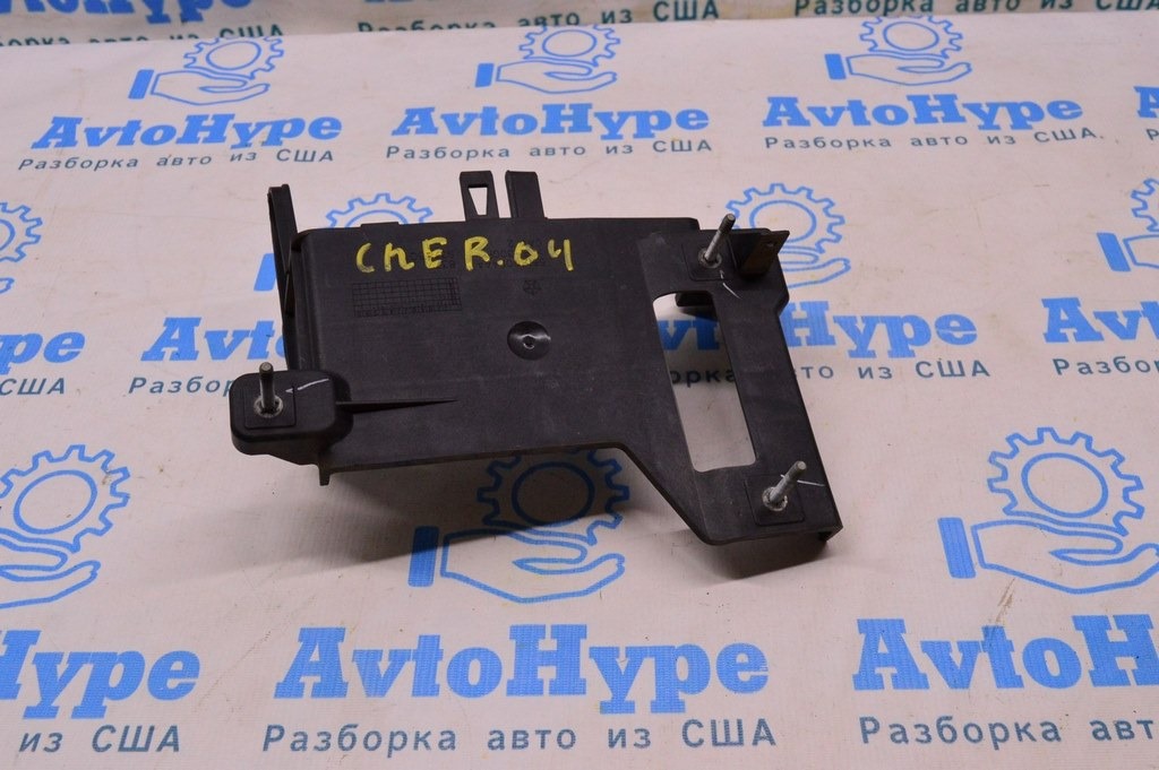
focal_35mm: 38
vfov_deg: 35.4
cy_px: 385
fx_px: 1206
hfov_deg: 51.3
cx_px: 580
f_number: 8
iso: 1600
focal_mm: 25
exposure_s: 1/125
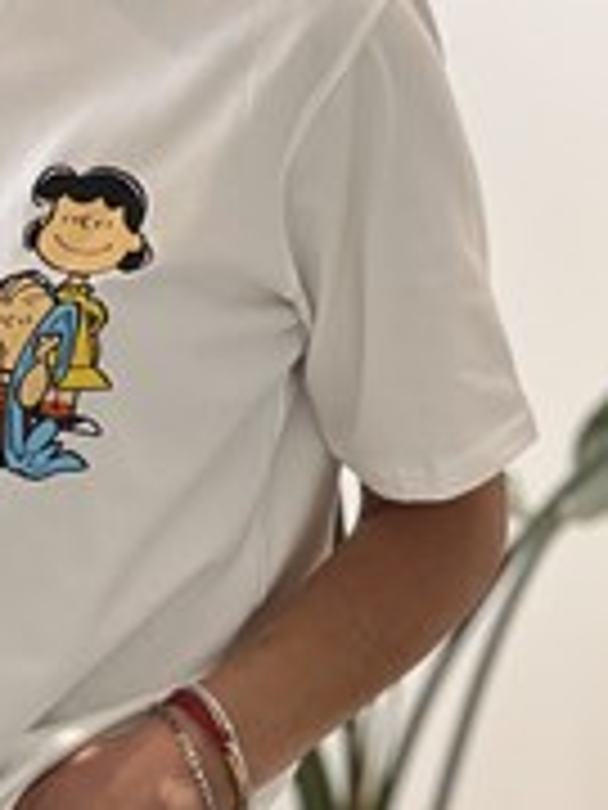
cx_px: 0
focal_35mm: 177
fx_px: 4145
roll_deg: +0.0
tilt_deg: -14.1
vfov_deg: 11.1
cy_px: 713
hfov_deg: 8.3
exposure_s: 1/121
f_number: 2.8
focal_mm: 9
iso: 160
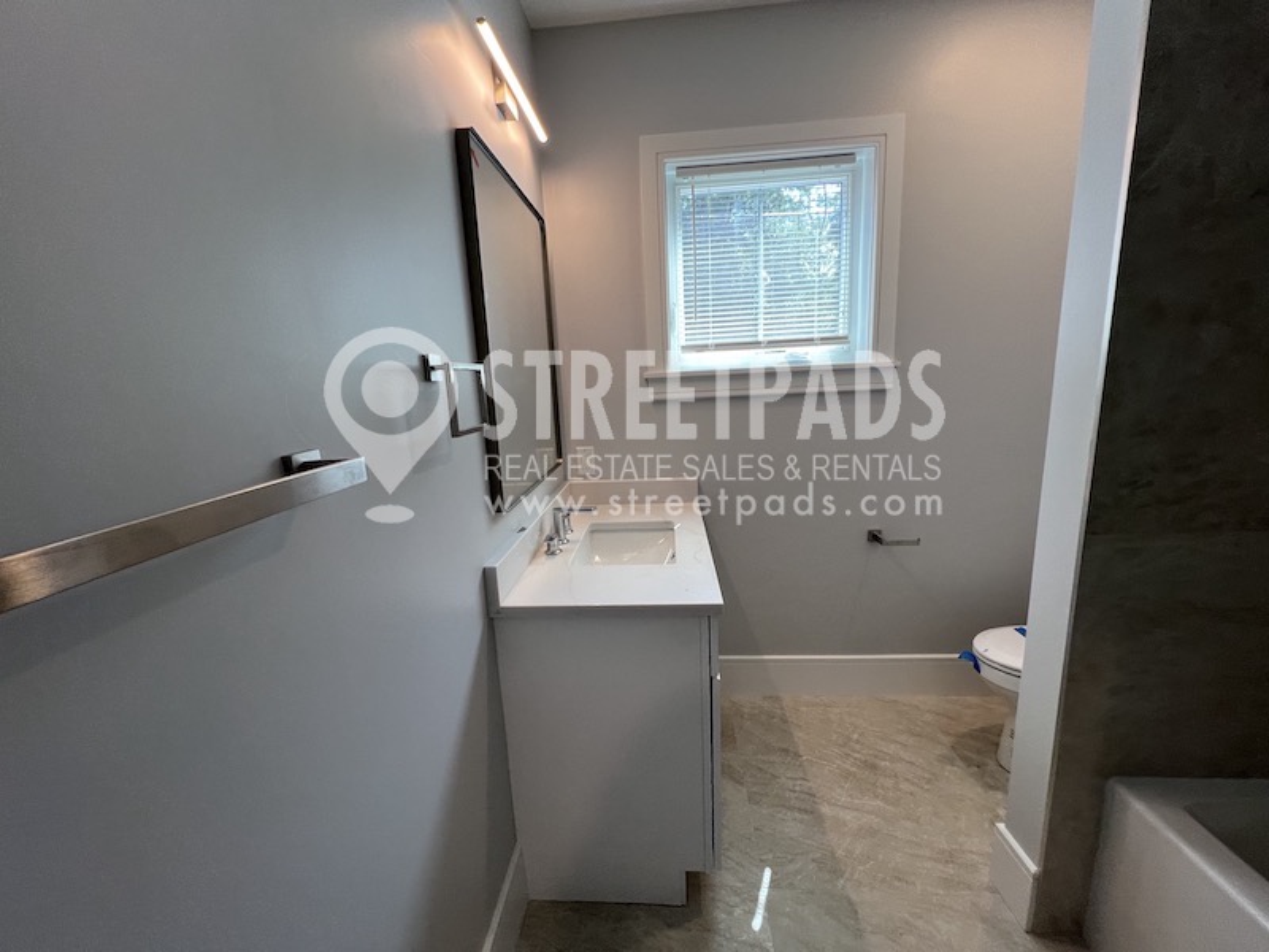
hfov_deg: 106.2
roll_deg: +1.6
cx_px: 634
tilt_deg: -12.6
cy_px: 476
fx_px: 477
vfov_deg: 89.9
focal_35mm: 13
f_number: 1.8
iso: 100
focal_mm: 1.57
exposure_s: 1/120
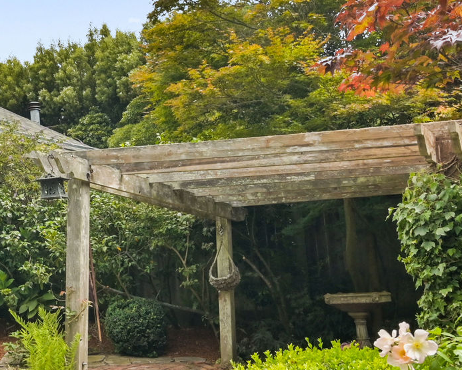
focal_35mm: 46
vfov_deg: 32.6
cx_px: -7
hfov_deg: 36.1
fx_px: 629
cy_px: 230
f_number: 11
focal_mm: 17
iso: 400
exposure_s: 1/640
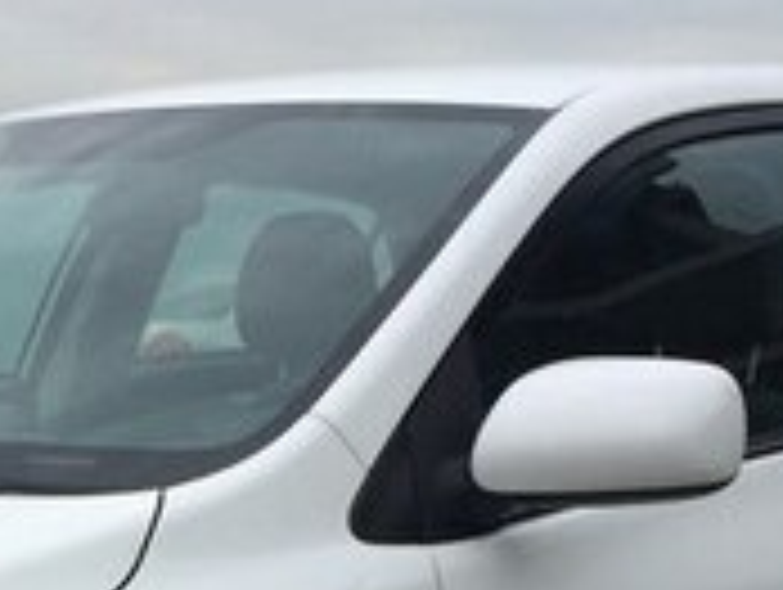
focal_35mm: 110
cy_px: 880
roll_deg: -1.6
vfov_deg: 12.8
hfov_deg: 17.4
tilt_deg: -18.1
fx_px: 2492
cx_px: -40
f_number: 2.2
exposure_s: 1/1786
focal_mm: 4.15
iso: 32
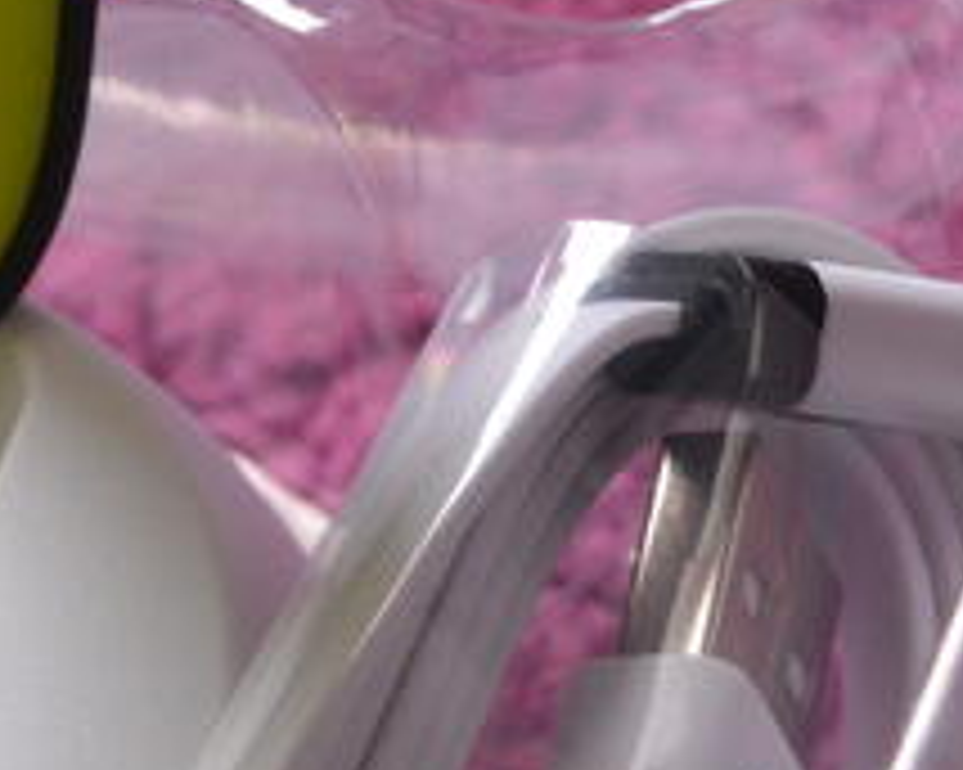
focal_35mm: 250
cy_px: 173
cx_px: -216
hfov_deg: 7.7
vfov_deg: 6.2
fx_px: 7122
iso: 1000
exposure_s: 1/30
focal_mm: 38
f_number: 4.8
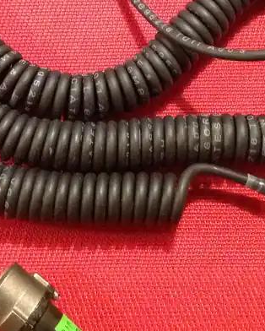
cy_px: 31
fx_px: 852
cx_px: 72
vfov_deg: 21.5
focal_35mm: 87
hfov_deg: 17.6
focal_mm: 4.28
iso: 640
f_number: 2.4
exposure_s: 1/15
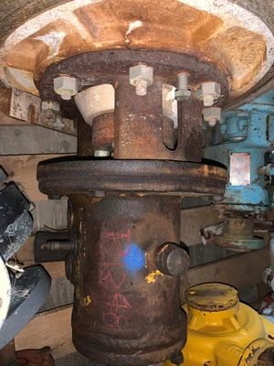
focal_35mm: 26
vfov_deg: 67.3
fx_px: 274
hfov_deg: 53.1
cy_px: 183
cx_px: 137
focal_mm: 4.25
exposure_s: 1/17
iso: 80
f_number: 1.8
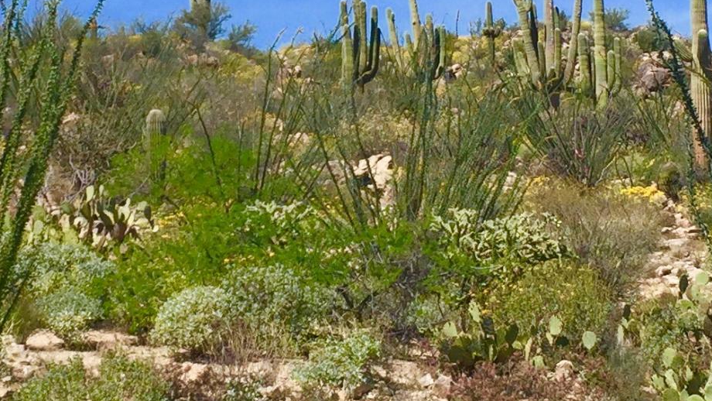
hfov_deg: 20.7
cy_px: 38
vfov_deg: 11.7
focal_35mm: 103
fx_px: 1945
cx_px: 256
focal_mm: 4.15
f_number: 2.2
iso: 32
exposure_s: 1/2475
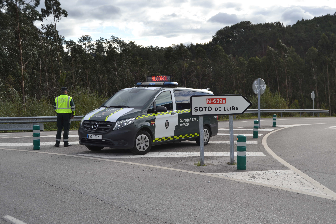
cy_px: 112
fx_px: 434
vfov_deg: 28.9
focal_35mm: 46
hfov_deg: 42.3
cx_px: 168
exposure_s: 1/200
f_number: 7.1
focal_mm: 31
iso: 100
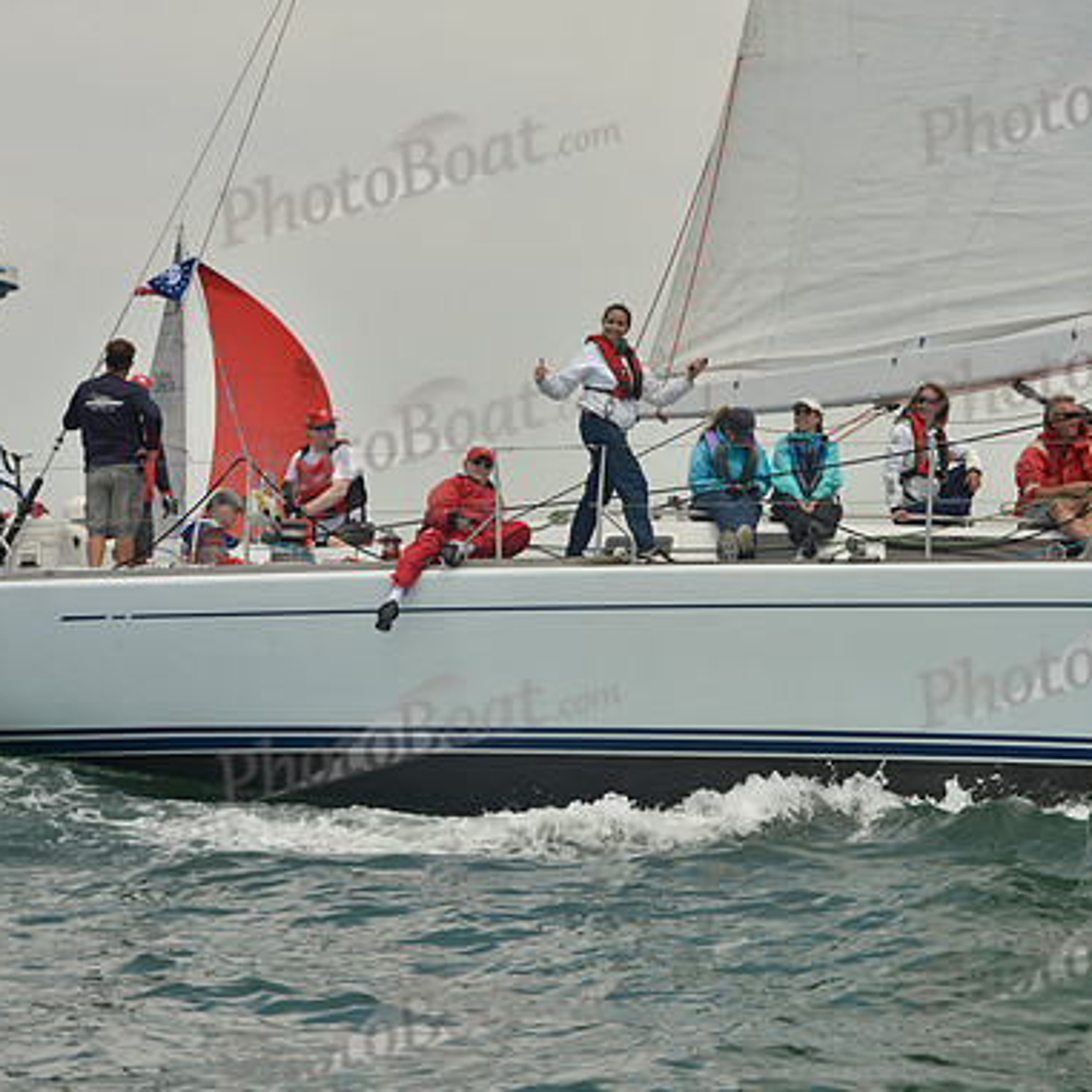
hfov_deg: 17.9
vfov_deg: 17.9
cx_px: 771
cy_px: 546
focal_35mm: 97
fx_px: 3462
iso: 280
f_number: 8
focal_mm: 75
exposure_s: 1/1250
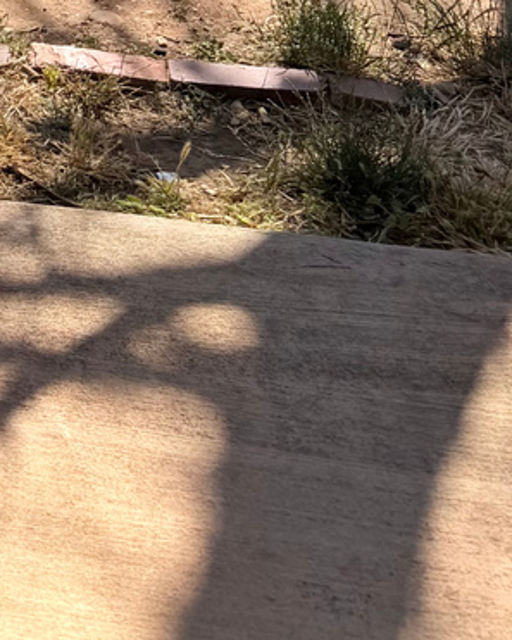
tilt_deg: -7.3
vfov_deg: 15.8
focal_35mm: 97
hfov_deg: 14.6
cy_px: -618
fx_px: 1837
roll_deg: +2.2
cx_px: -286
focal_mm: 6.76
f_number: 1.78
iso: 80
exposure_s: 1/3759
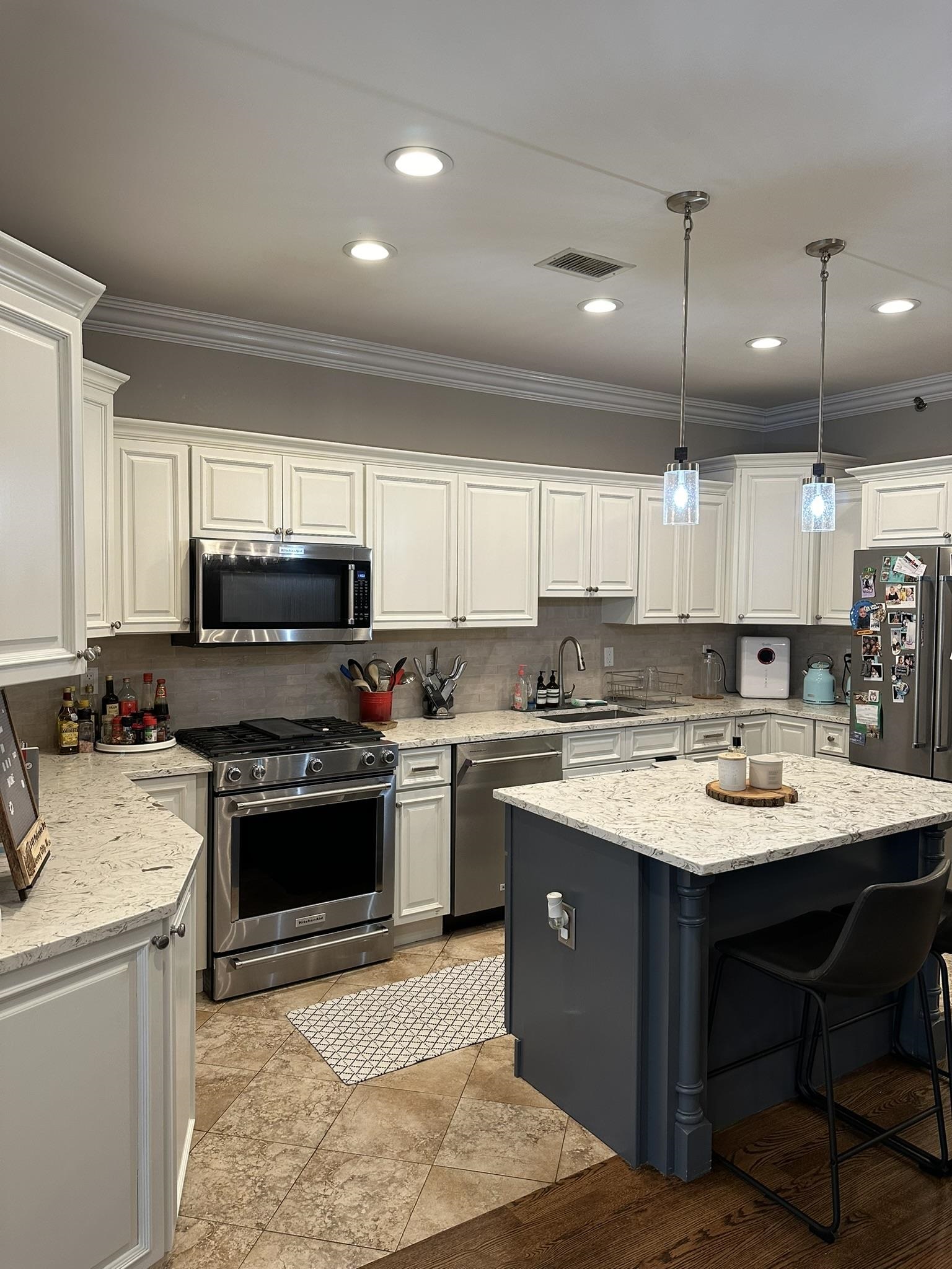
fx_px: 880
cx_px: 476
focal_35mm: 24
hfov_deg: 56.8
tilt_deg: -1.7
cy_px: 634
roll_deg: -0.9
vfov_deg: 71.6
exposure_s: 1/120
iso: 160
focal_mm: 6.86
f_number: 1.78
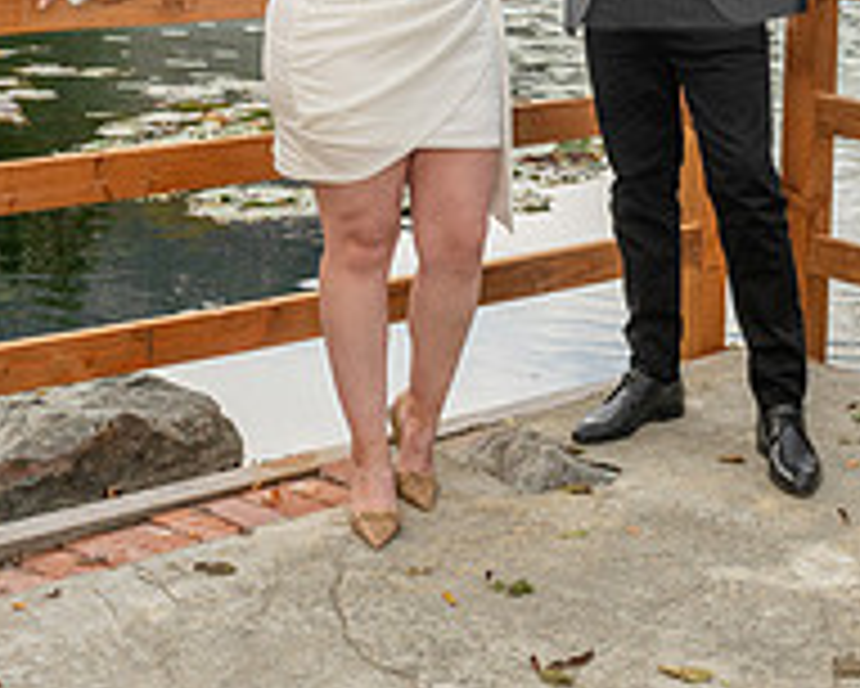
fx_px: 2317
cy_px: -79
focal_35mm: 91
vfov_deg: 16.4
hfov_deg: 21.0
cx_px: 414
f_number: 5.6
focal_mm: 32
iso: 200
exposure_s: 1/125
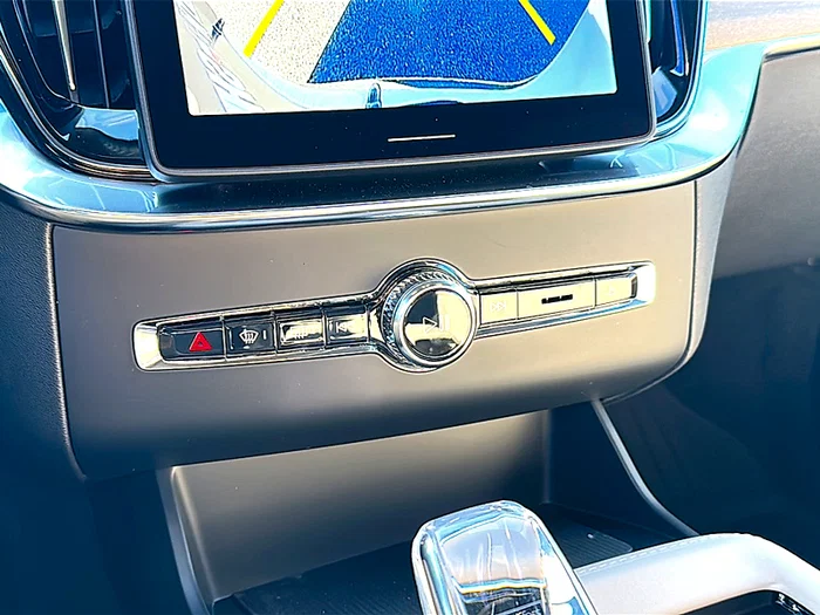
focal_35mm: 35
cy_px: 308
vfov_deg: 40.7
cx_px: 410
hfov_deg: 52.6
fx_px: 829
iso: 80
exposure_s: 1/113
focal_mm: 6.86
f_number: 1.78
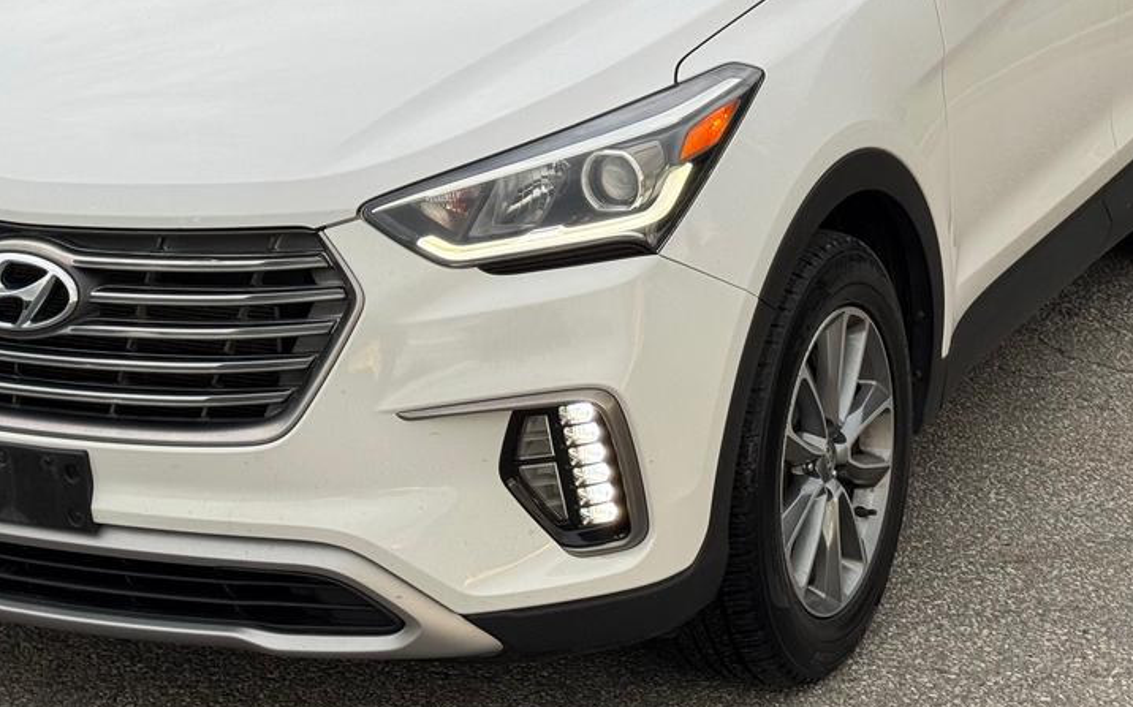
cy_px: 146
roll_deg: +1.2
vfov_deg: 14.3
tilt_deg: -12.9
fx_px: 2809
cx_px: 517
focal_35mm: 91
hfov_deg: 22.8
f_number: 1.78
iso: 50
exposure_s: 1/220
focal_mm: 6.76
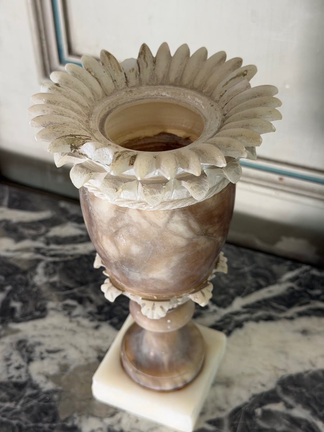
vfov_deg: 39.7
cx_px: 162
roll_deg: +1.0
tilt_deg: -40.1
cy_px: 216
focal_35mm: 48
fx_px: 599
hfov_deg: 30.3
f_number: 1.78
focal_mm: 6.76
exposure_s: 1/50
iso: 100
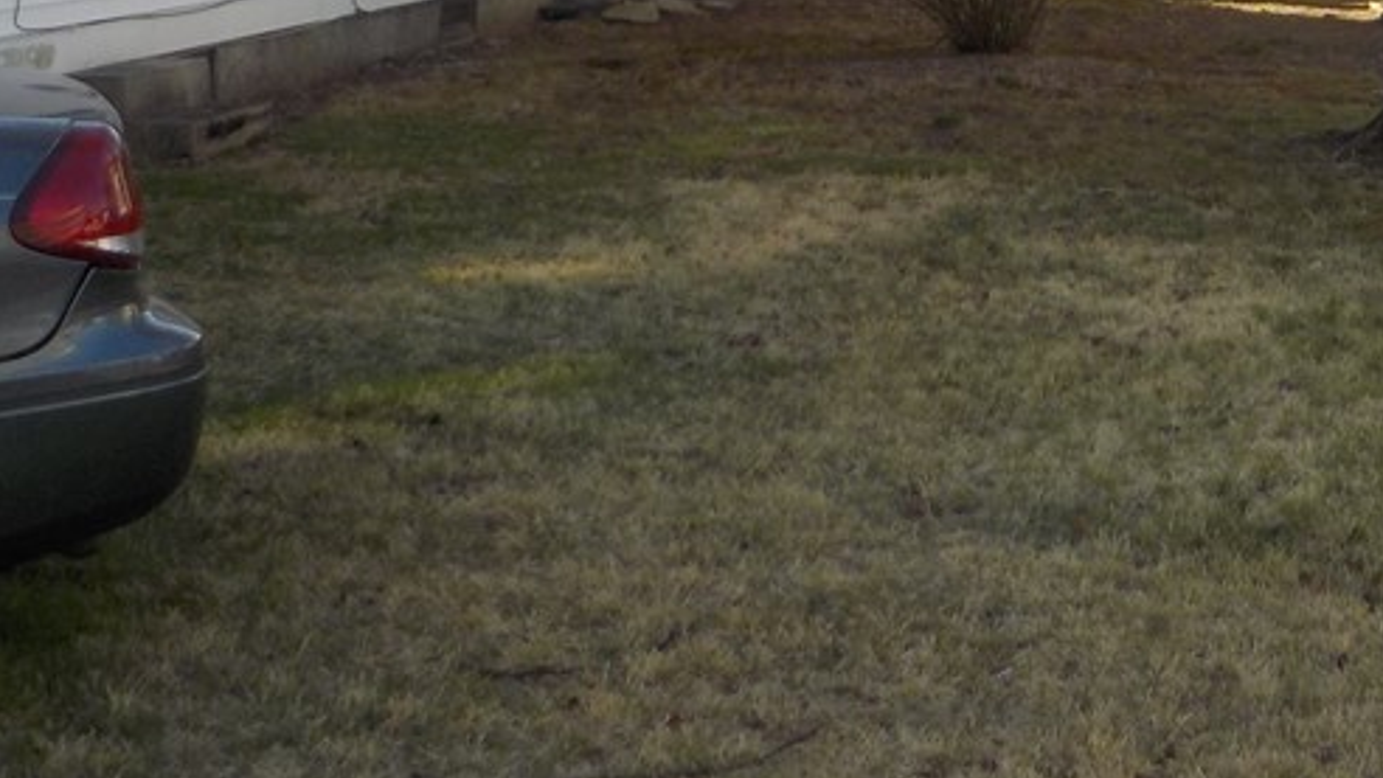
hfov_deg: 30.7
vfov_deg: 17.1
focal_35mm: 68
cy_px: -112
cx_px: 939
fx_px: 2494
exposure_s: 1/500
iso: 125
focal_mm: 4.1
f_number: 3.3
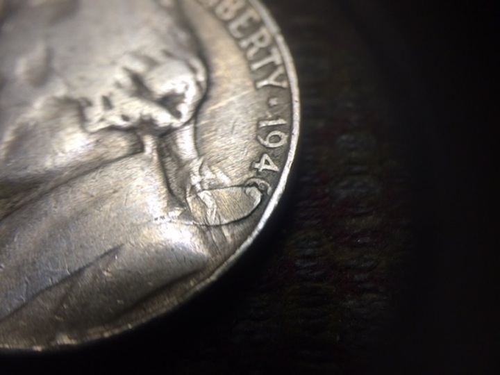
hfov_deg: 61.7
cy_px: 188
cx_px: 250
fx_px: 419
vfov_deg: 48.2
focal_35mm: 29
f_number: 2.2
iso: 64
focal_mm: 4.15
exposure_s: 1/120
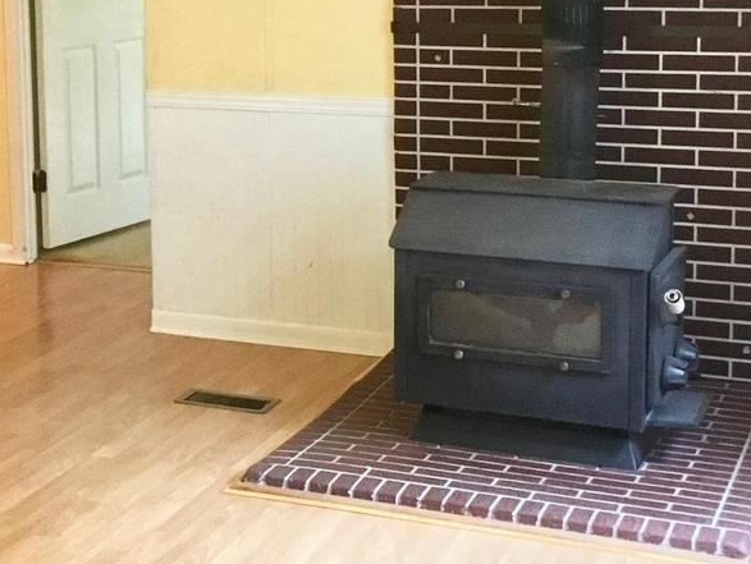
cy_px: 127
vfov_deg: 19.2
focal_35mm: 76
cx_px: 215
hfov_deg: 25.4
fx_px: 1650
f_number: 2.4
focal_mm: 3.3
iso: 160
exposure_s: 1/30
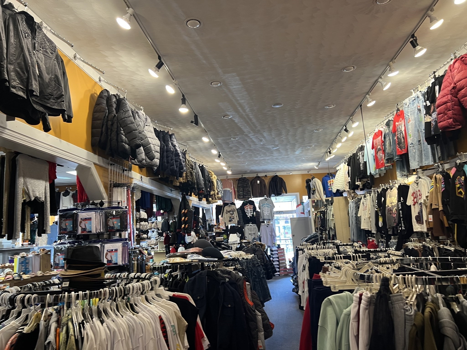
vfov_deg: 53.1
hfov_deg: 67.3
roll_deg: +3.4
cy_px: 175
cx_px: 234
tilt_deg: +9.0
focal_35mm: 26
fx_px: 351
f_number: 1.5
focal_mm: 5.7
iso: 80
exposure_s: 1/60
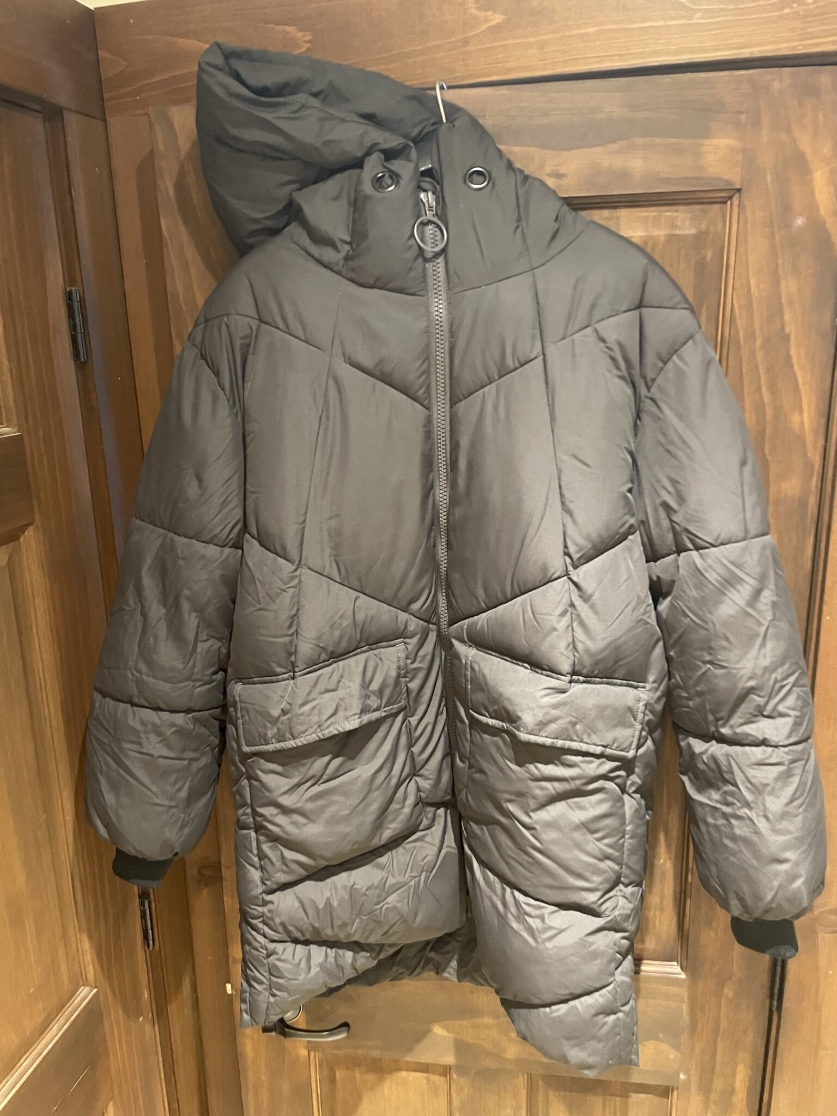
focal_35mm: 26
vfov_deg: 67.3
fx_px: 838
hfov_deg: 53.1
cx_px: 418
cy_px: 558
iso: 640
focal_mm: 4.2
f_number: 1.6
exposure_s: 1/30
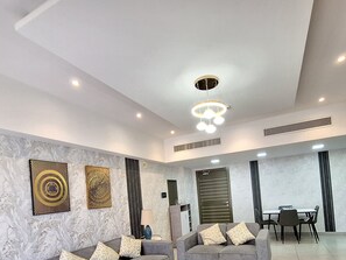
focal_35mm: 20
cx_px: 185
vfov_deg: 62.7
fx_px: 200
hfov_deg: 81.6
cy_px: 191
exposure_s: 1/33
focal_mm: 1.74
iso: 160
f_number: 2.2
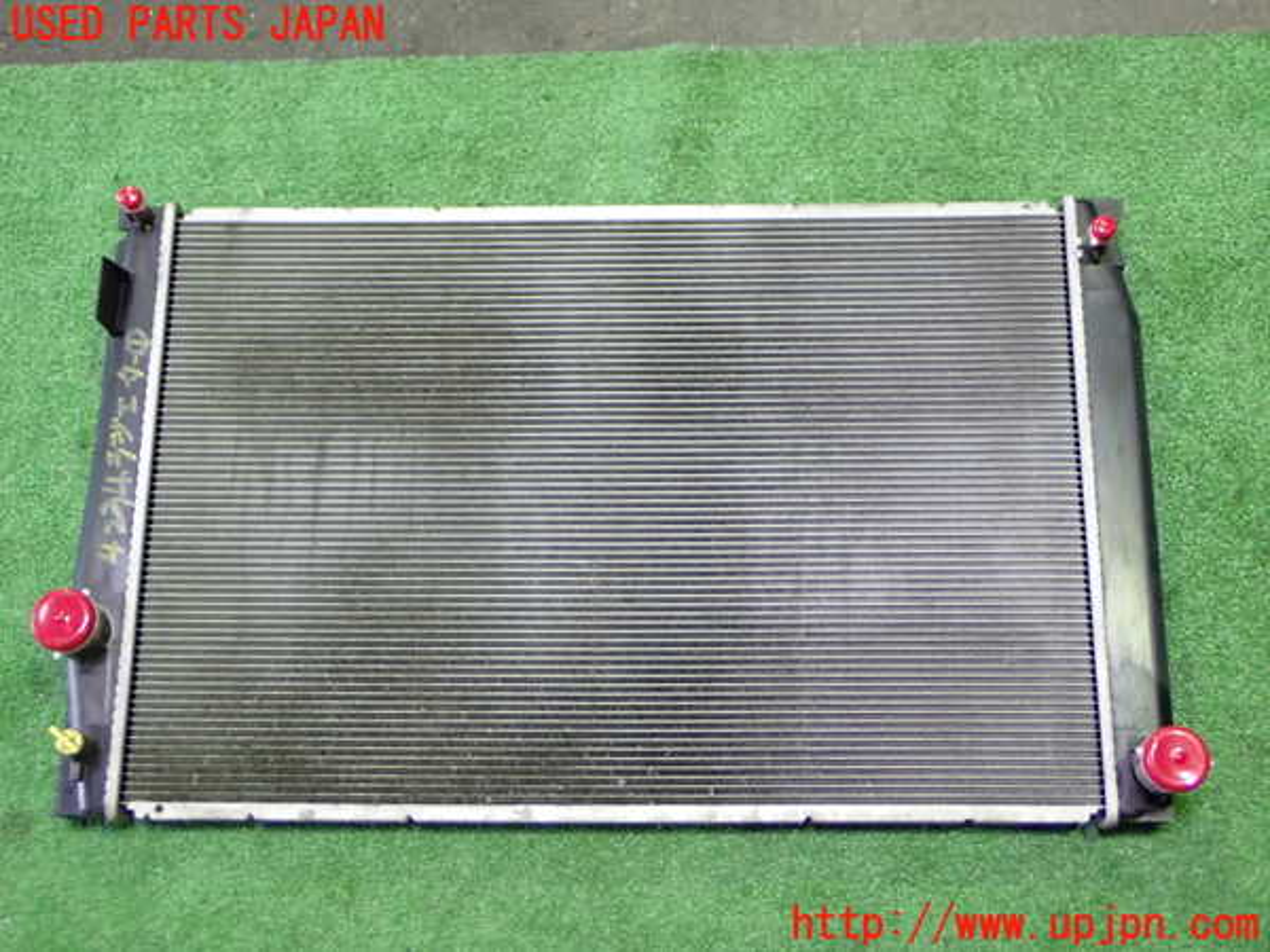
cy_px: 476
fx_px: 1724
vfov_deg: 30.9
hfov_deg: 40.4
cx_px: 635
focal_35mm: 47
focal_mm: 8.4
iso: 800
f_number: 3.1
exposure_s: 1/25
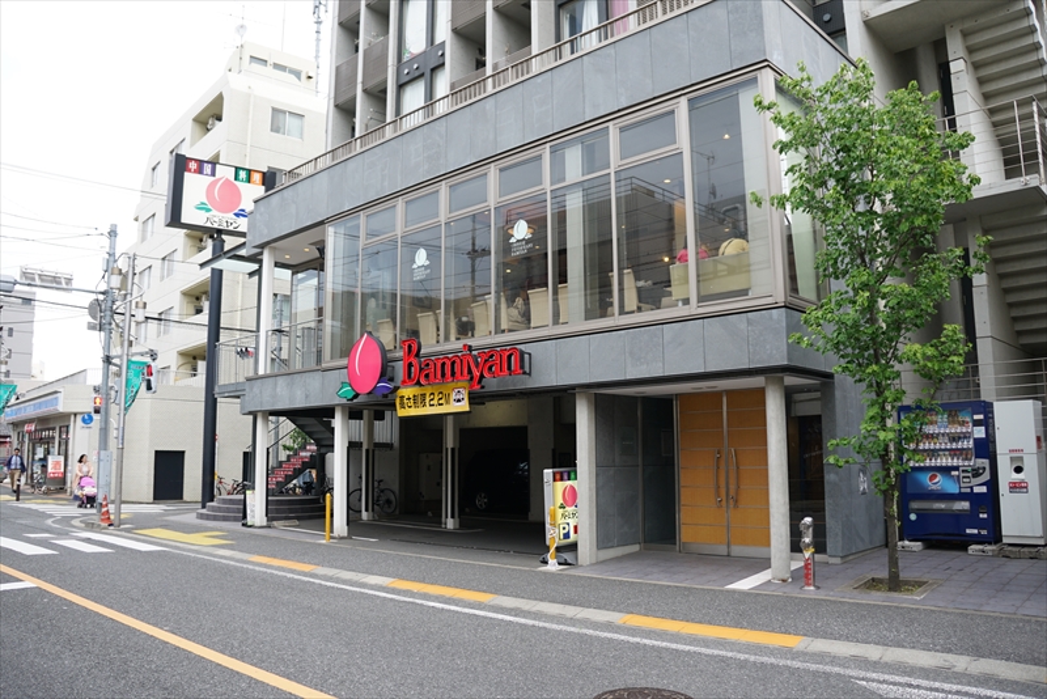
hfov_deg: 67.4
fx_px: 785
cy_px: 350
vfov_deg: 48.0
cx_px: 524
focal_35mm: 27
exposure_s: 1/60
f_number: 4
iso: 100
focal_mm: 18
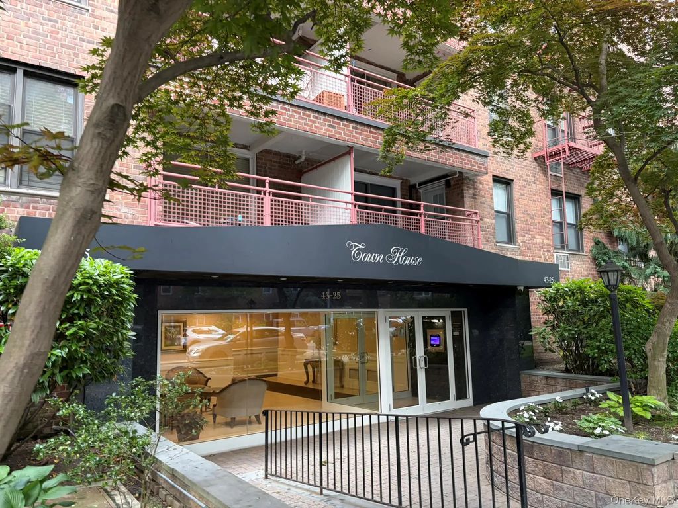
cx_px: 339
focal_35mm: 26
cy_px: 254
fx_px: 509
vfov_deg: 53.1
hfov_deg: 67.3
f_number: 1.6
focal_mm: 5.96
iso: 125
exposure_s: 1/87
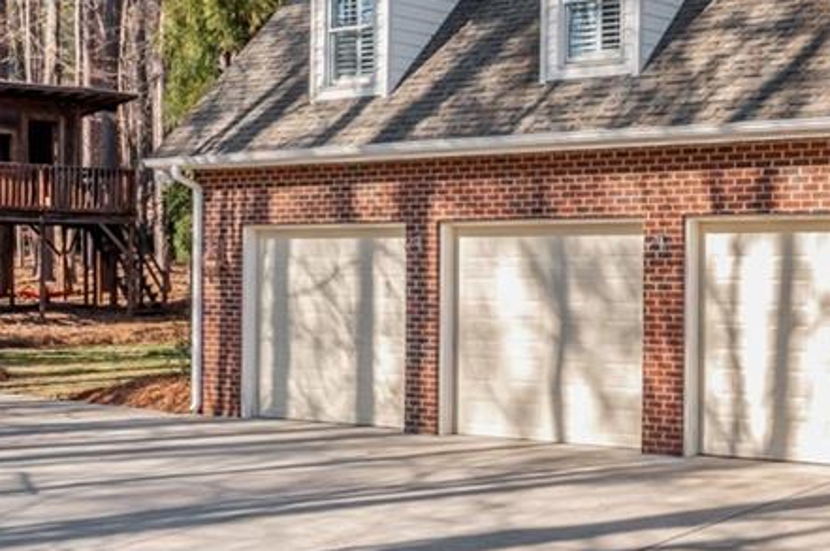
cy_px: 292
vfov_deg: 20.9
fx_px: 1497
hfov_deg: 30.8
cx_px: 551
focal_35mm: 65
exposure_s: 1/200
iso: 100
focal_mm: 10.26
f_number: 5
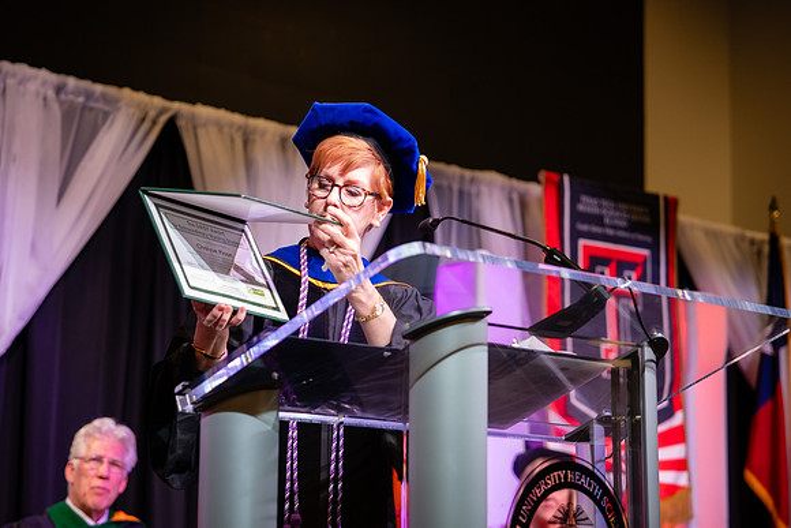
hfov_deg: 22.2
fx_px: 2013
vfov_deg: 14.9
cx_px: 342
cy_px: 183
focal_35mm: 92
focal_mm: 70
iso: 640
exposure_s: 1/200
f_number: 2.8
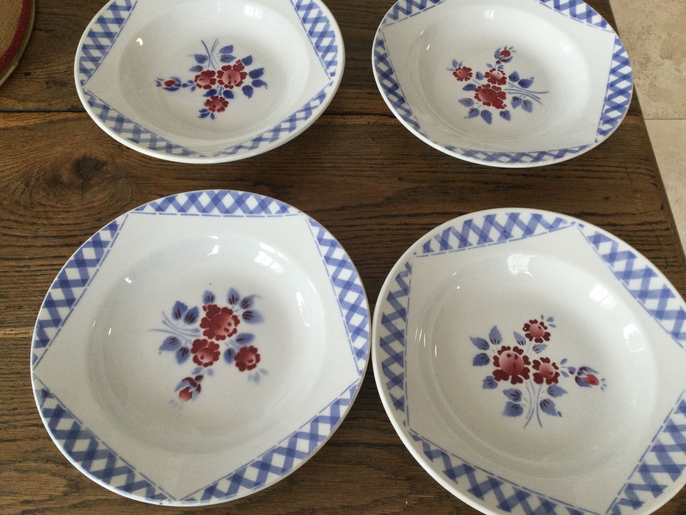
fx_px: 614
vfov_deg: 45.4
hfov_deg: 58.4
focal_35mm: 31
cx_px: 343
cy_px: 258
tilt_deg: -63.3
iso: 64
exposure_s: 1/33
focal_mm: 3.3
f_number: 2.4
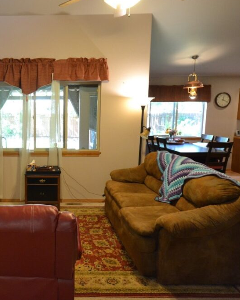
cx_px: 43
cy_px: 149
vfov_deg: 54.6
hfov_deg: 42.6
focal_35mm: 33
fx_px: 291
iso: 1400
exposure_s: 1/60
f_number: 4
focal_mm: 15
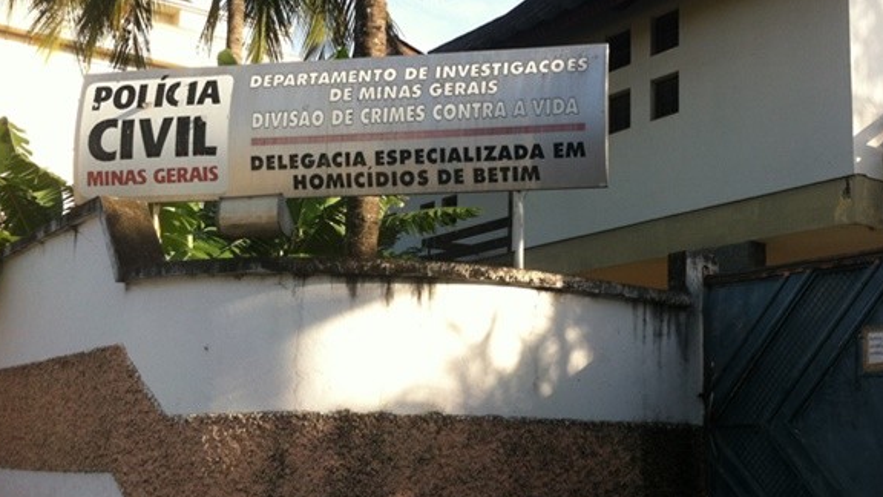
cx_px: 569
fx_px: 1241
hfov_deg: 38.8
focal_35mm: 53
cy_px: 238
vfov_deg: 22.6
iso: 80
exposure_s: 1/359
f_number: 2.8
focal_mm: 3.85
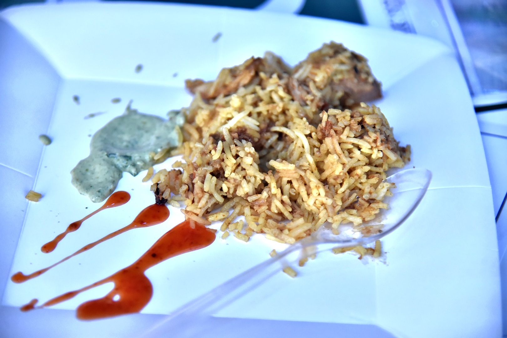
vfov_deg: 14.0
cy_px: 169
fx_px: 1380
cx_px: 254
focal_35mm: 98
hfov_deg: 20.8
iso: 2500
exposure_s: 1/1000
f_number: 4
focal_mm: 98
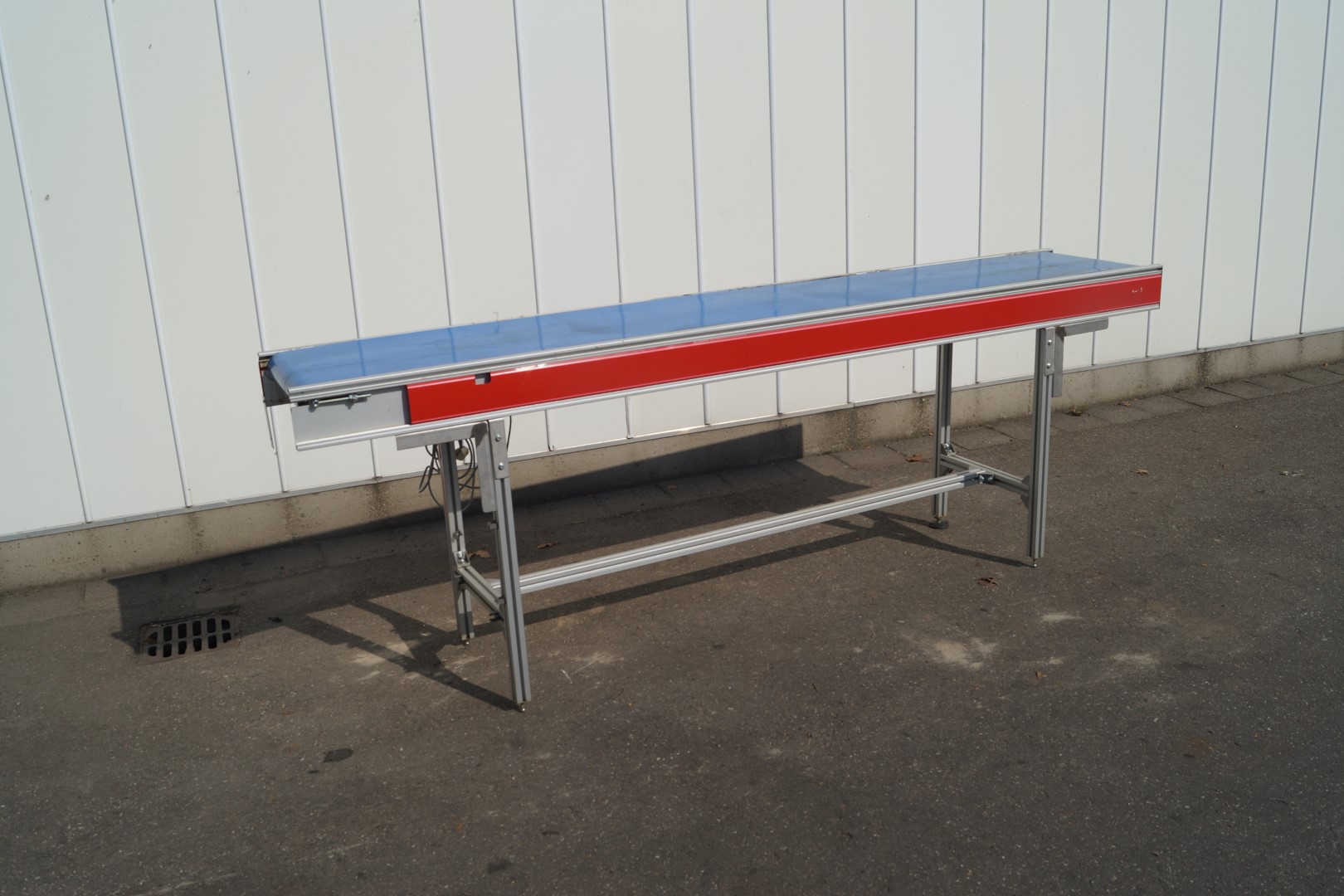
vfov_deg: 43.6
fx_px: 1120
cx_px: 672
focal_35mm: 30
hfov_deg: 61.9
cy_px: 448
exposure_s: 1/640
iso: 100
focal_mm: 20
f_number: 8
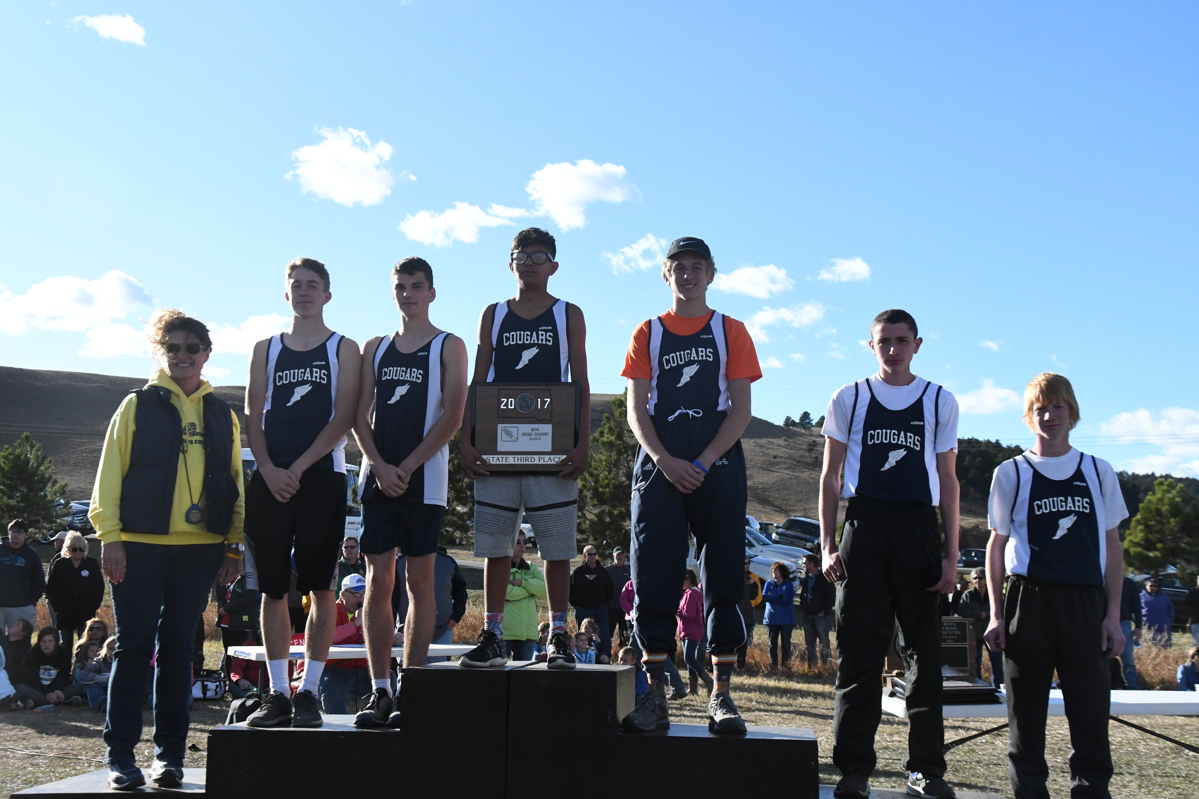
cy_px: 400
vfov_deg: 28.1
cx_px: 600
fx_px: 1599
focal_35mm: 48
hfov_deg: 41.1
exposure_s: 1/4000
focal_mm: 32
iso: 2500
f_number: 8
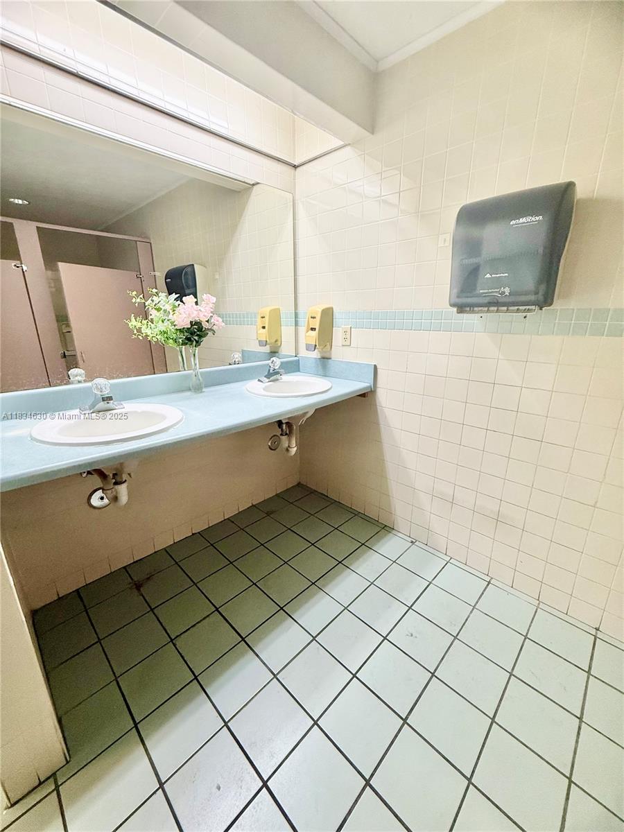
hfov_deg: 85.7
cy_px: 416
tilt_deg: -15.9
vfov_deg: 102.1
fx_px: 336
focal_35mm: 14
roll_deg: +0.4
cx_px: 312
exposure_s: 1/120
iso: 200
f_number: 2.2
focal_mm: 2.22
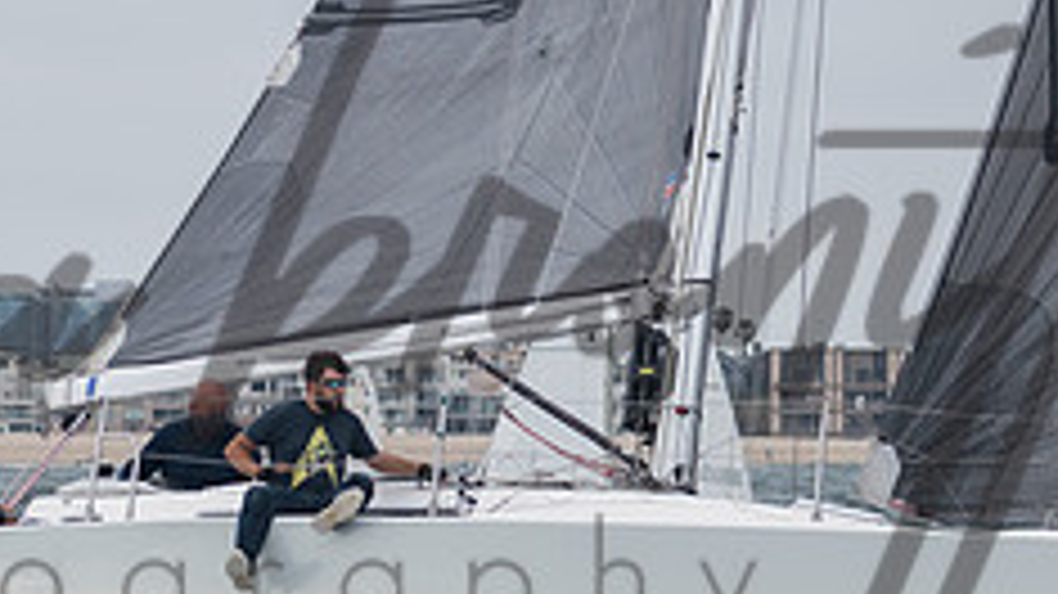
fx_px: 9255
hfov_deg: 6.5
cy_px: 245
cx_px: 558
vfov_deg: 3.7
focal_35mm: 330
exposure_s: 1/640
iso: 400
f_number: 5.6
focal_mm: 85
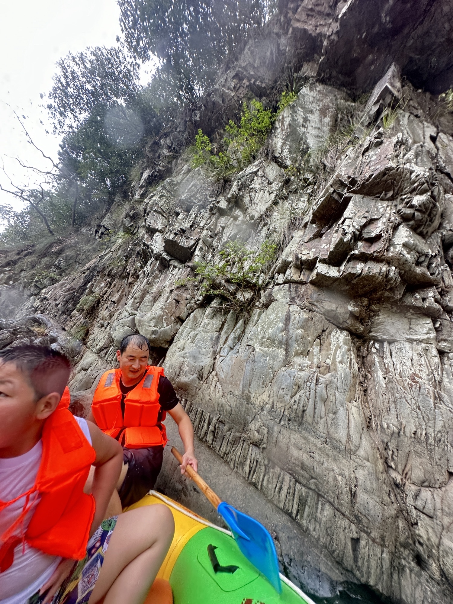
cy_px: 302
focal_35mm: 14
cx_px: 226
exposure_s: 1/99
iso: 200
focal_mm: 2.22
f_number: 2.2
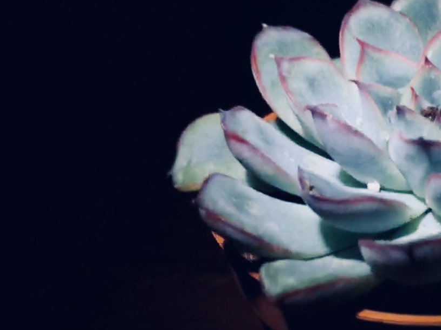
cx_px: 416
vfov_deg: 25.1
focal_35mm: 57
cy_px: 280
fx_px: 726
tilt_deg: -47.9
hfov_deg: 31.8
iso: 25
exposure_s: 1/232
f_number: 2.2
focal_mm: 4.15
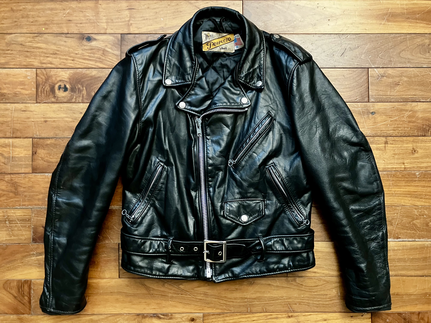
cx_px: 216
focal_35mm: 28
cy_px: 162
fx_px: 349
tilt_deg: -88.4
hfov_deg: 63.4
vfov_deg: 49.7
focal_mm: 3.99
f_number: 1.8
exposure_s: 1/24
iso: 640
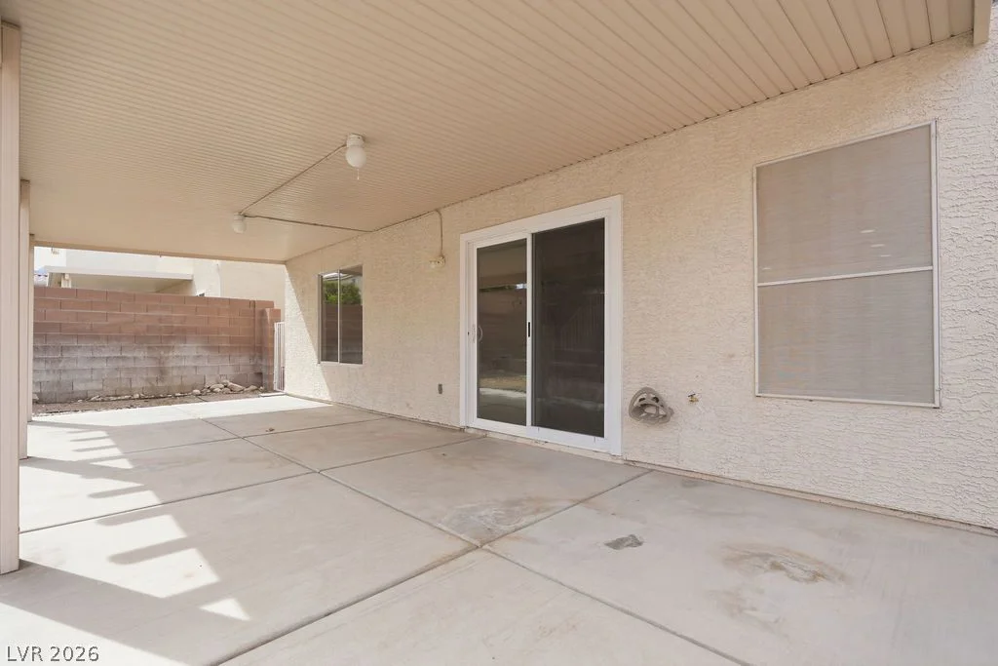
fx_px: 444
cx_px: 499
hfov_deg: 96.7
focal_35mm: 16
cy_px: 333
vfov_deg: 73.8
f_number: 4.5
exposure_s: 1/1250
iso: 800
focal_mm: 16
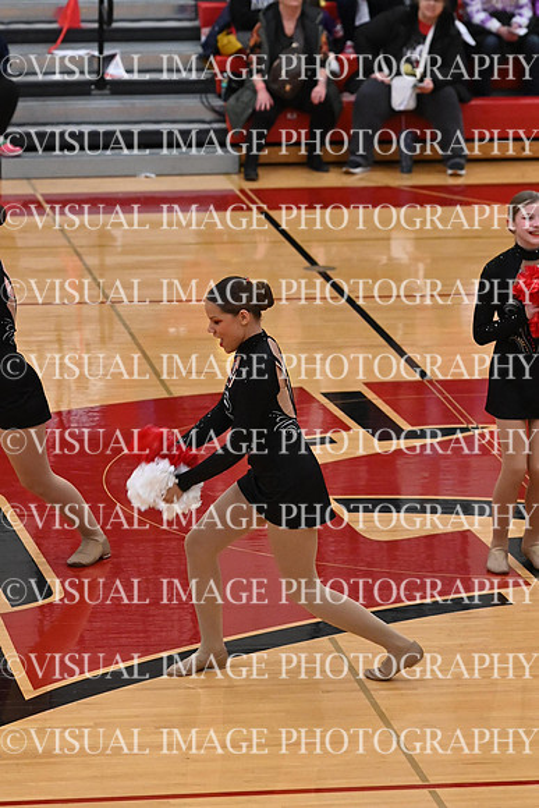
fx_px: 4107
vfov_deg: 11.2
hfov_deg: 7.5
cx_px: 270
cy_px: 404
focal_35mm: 183
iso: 6400
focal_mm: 122
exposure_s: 1/400
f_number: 4
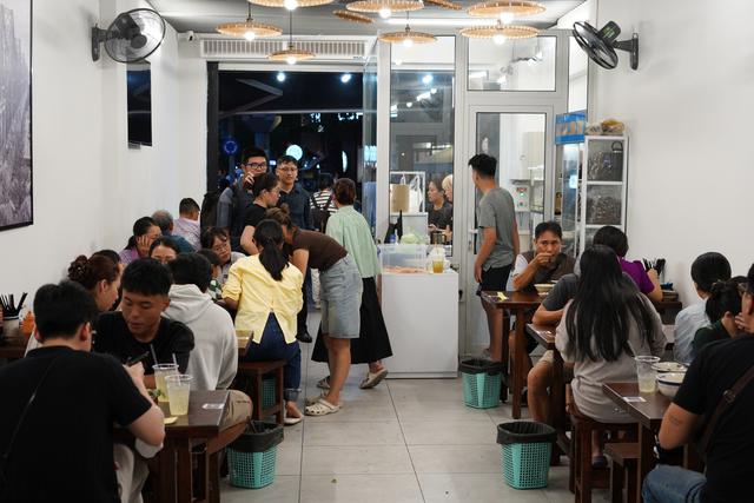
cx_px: 377
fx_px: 1047
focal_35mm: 50
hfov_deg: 39.6
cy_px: 252
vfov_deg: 27.0
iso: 2000
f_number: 4
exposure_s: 1/250
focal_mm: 50
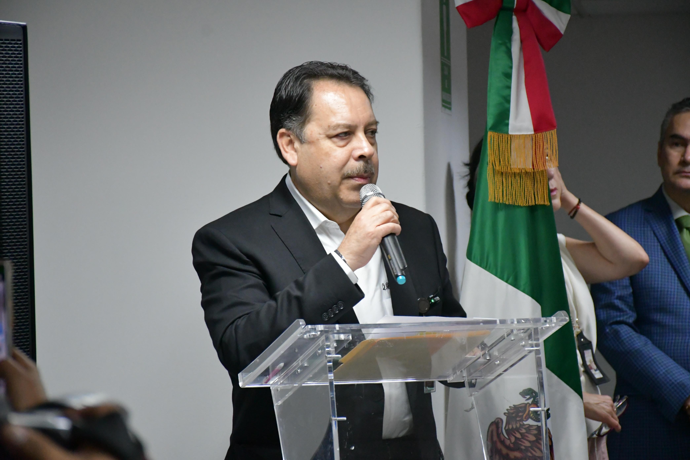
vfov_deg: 9.7
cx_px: 345
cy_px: 230
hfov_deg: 14.4
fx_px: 2721
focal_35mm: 142
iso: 6400
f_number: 6.3
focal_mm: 95
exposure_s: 1/160
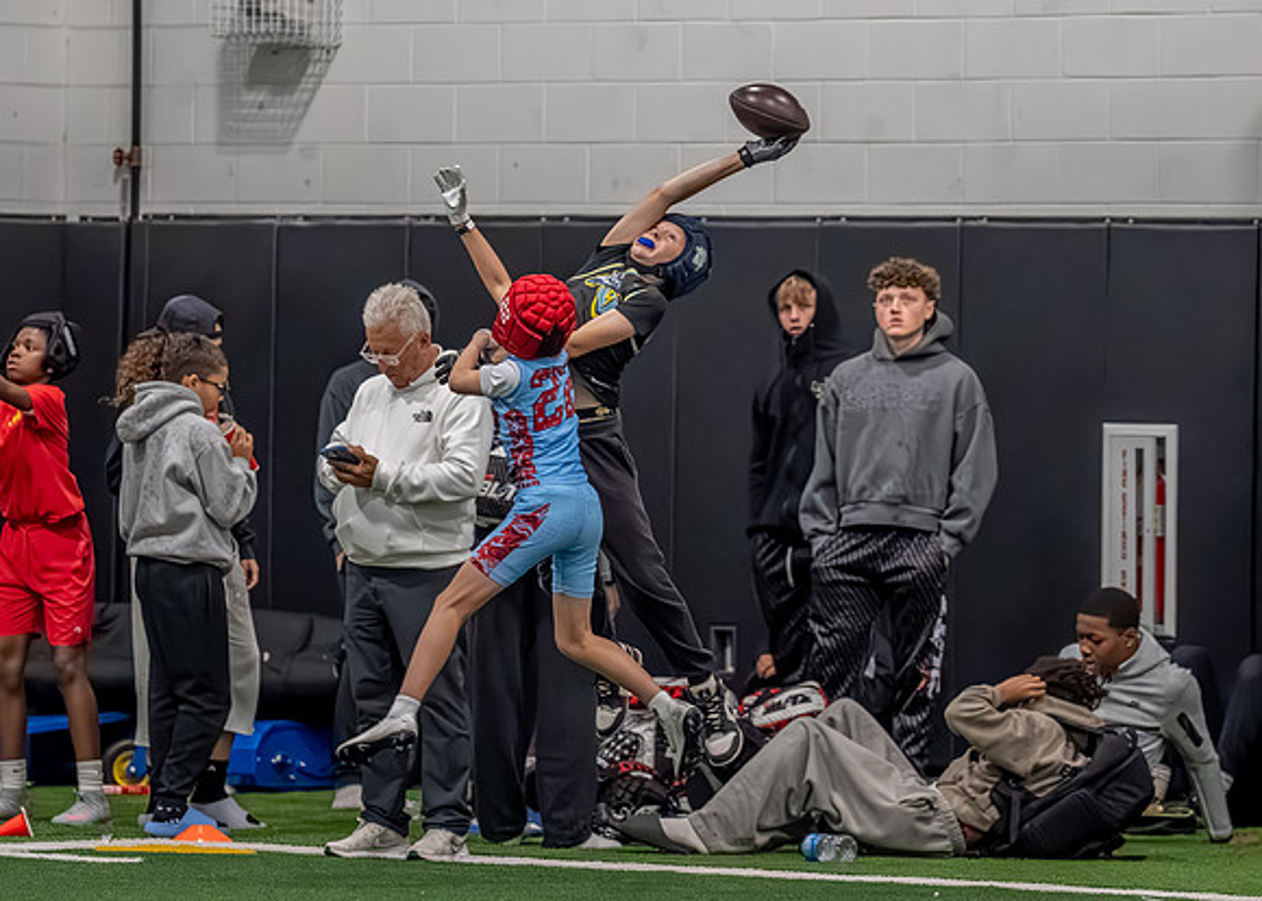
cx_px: 514
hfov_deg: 5.8
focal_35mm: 345
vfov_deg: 4.2
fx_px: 12371
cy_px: 347
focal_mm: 170
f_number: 2.8
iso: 6400
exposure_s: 1/1000
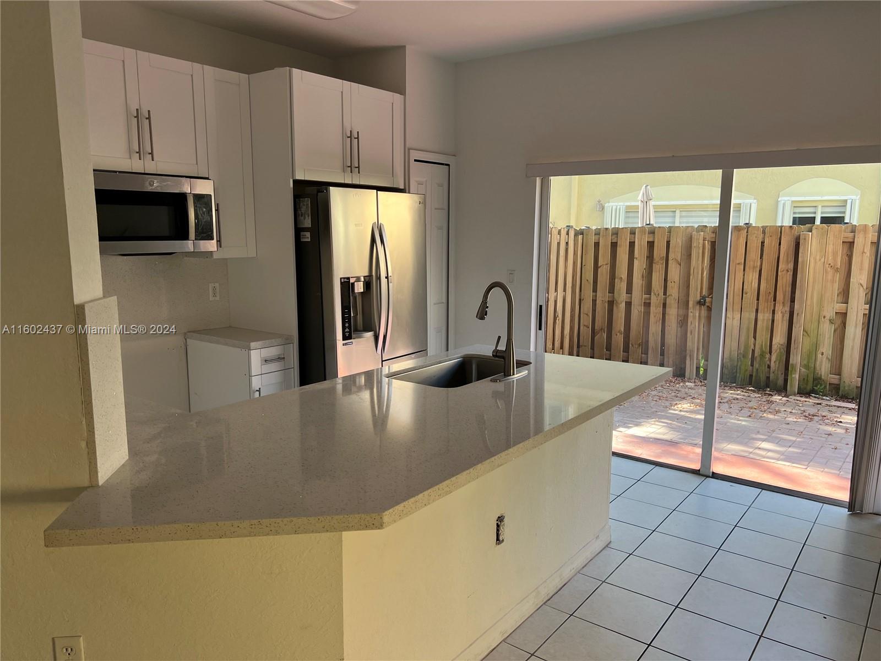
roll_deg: -0.8
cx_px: 440
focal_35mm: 26
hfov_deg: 67.3
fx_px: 662
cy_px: 330
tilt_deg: -8.5
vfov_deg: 53.1
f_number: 1.5
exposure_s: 1/210
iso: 40
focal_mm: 5.7
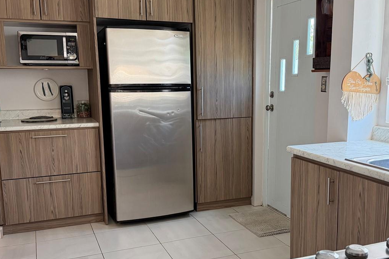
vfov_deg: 34.2
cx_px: 226
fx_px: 421
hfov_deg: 49.3
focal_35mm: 39
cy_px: 150
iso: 500
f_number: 1.78
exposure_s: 1/60
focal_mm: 6.76
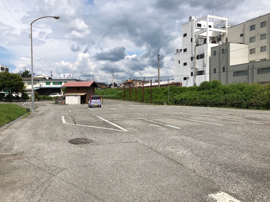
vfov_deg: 49.7
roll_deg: +0.3
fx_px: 218
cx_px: 135
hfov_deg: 63.4
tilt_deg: -0.8
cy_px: 101
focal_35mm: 28
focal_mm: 4
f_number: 1.8
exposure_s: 1/3745
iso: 20
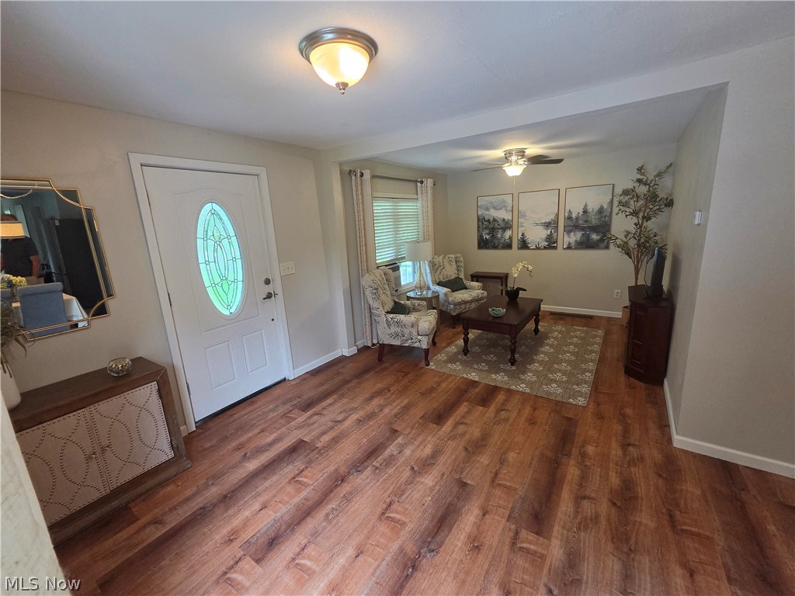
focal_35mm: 13
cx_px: 398
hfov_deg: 106.2
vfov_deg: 89.9
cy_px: 298
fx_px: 299
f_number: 2.2
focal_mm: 2.2
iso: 320
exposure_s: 1/120
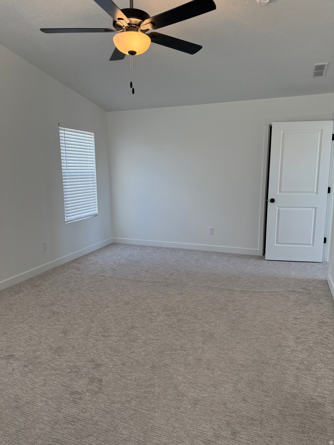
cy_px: 222
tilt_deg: -9.0
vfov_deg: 71.6
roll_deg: +1.0
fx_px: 309
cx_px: 167
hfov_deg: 56.8
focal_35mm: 24
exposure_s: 1/240
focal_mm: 6.76
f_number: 1.78
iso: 200
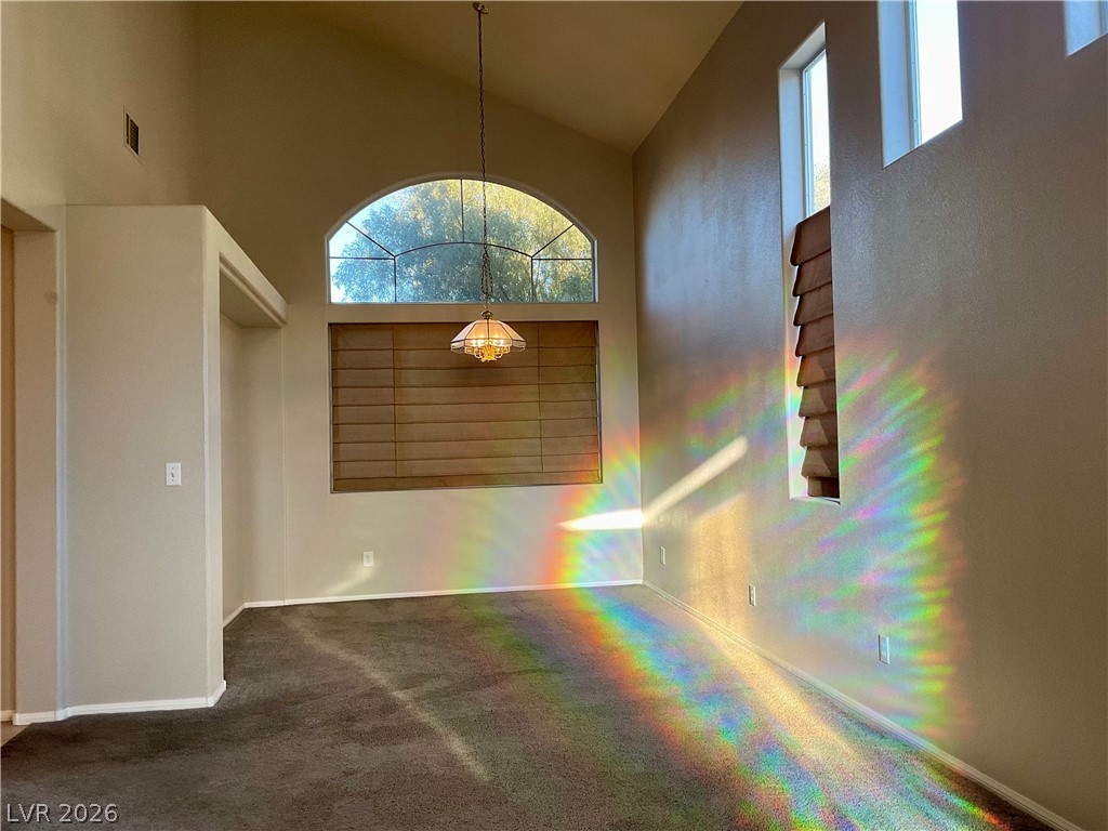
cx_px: 554
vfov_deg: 48.2
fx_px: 928
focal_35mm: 29
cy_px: 416
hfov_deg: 61.7
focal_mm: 3
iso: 64
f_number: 1.8
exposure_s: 1/120
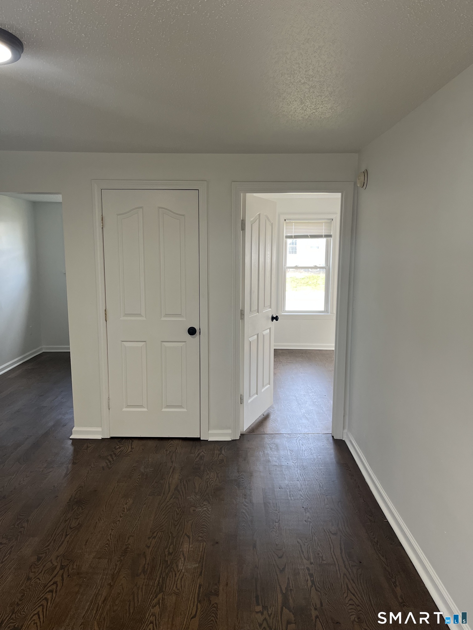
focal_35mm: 26
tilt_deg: -8.1
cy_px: 315
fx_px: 474
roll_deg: +0.1
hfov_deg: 53.1
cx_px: 236
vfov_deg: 67.3
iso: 125
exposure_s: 1/120
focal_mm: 5.1
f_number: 1.6
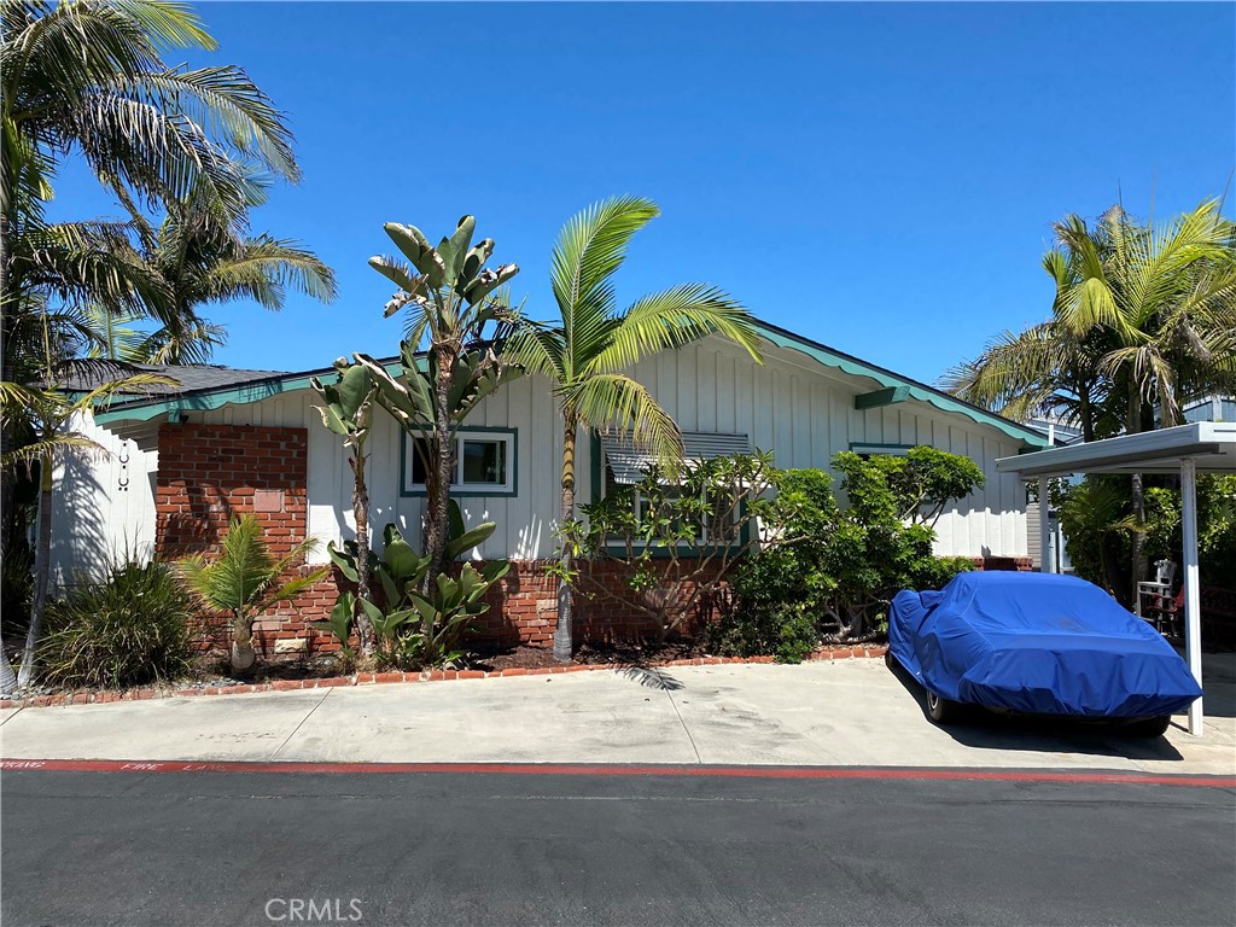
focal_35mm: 26
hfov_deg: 67.3
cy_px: 464
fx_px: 928
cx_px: 618
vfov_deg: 53.1
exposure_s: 1/2755
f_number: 1.8
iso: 32
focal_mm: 4.25
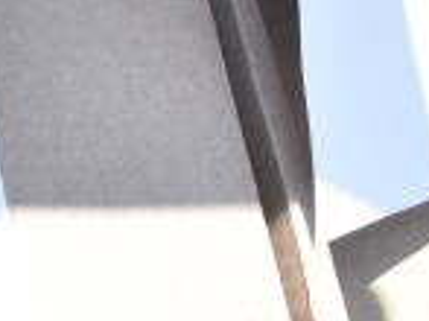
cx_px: -435
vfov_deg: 12.3
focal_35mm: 120
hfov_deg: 13.9
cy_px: 124
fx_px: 1486
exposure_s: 1/640
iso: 1600
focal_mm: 20
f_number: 13
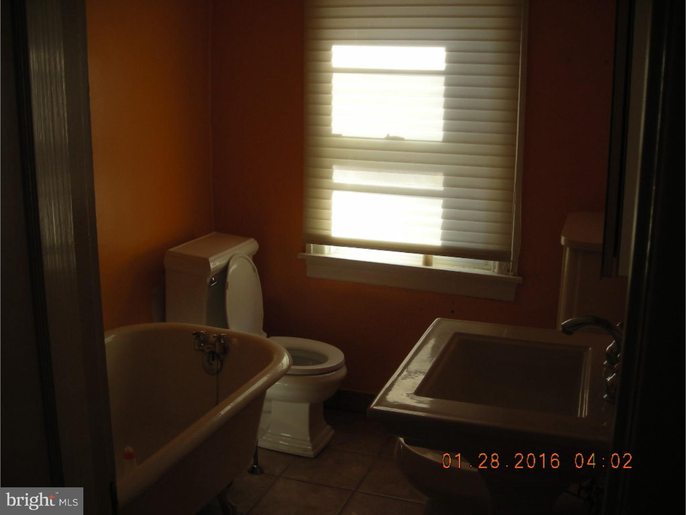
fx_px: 753
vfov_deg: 37.7
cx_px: 343
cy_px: 258
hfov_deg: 49.0
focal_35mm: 38
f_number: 3.2
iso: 50
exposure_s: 1/116
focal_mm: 6.3
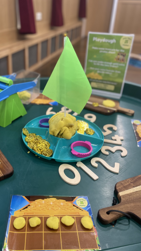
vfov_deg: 66.1
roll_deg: -1.9
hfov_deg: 39.8
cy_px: 128
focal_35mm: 29
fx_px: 193
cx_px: 49
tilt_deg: -29.8
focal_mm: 4.2
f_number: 1.6
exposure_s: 1/50
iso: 160
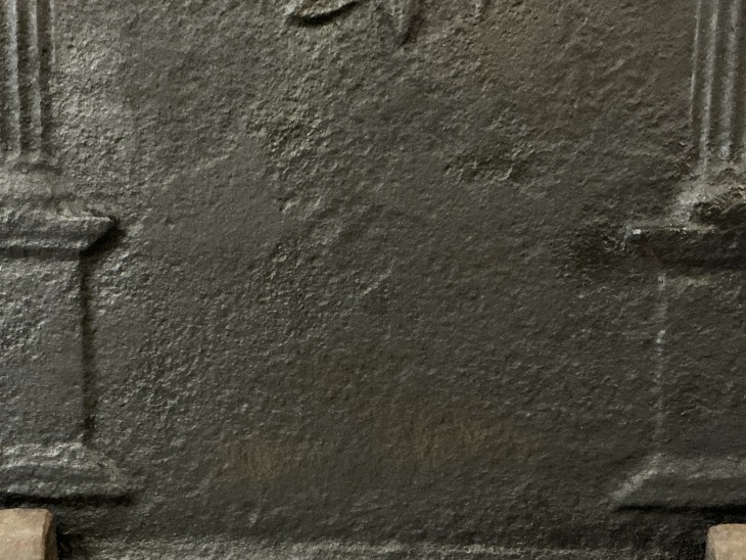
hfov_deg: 41.2
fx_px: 992
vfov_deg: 31.3
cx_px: 374
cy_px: 372
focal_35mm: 46
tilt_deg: -17.4
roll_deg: -1.2
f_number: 1.8
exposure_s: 1/25
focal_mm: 3
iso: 500
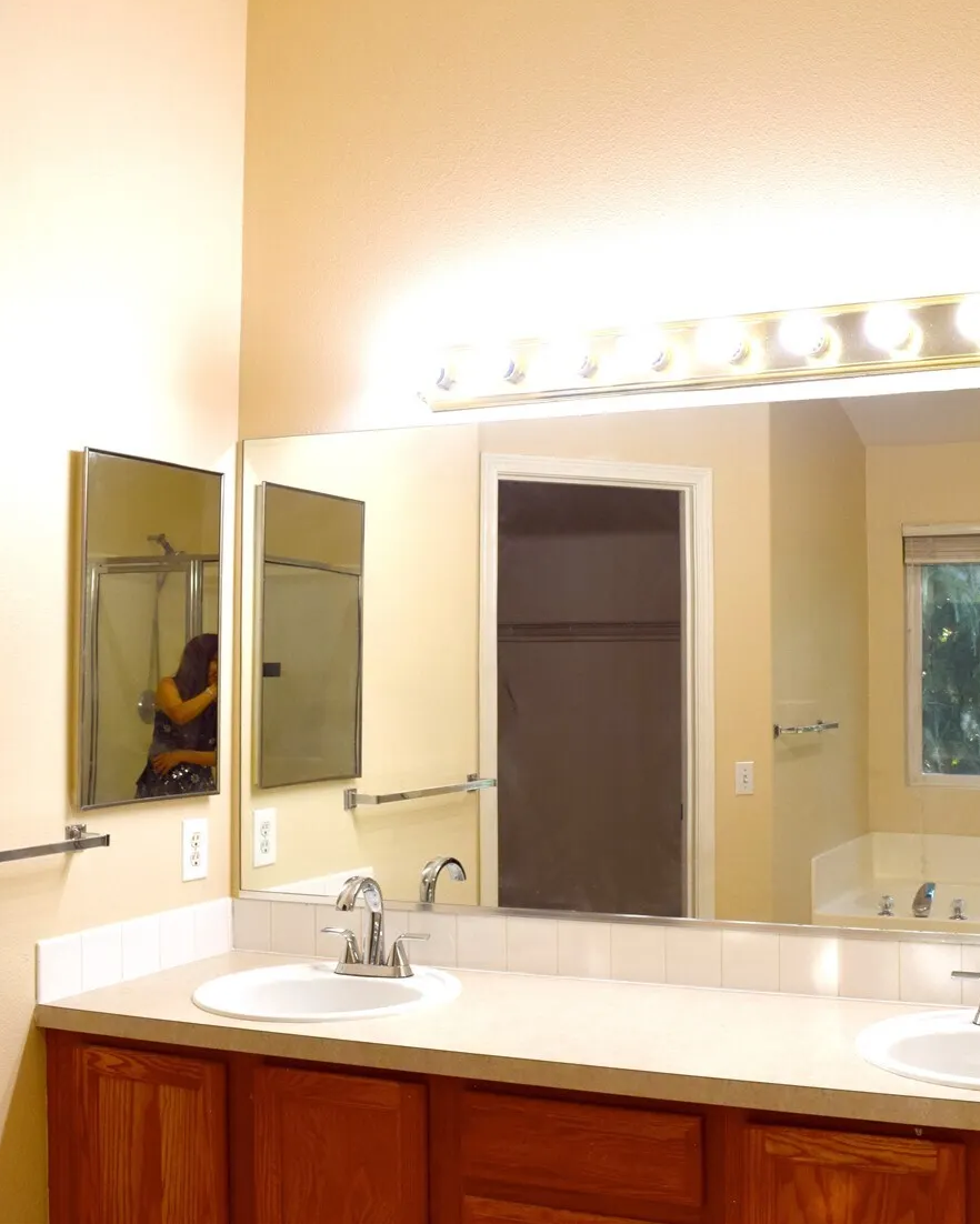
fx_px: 1414
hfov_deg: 37.9
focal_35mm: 39
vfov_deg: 46.8
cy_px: 597
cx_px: 641
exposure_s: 1/160
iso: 400
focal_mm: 18
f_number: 6.3
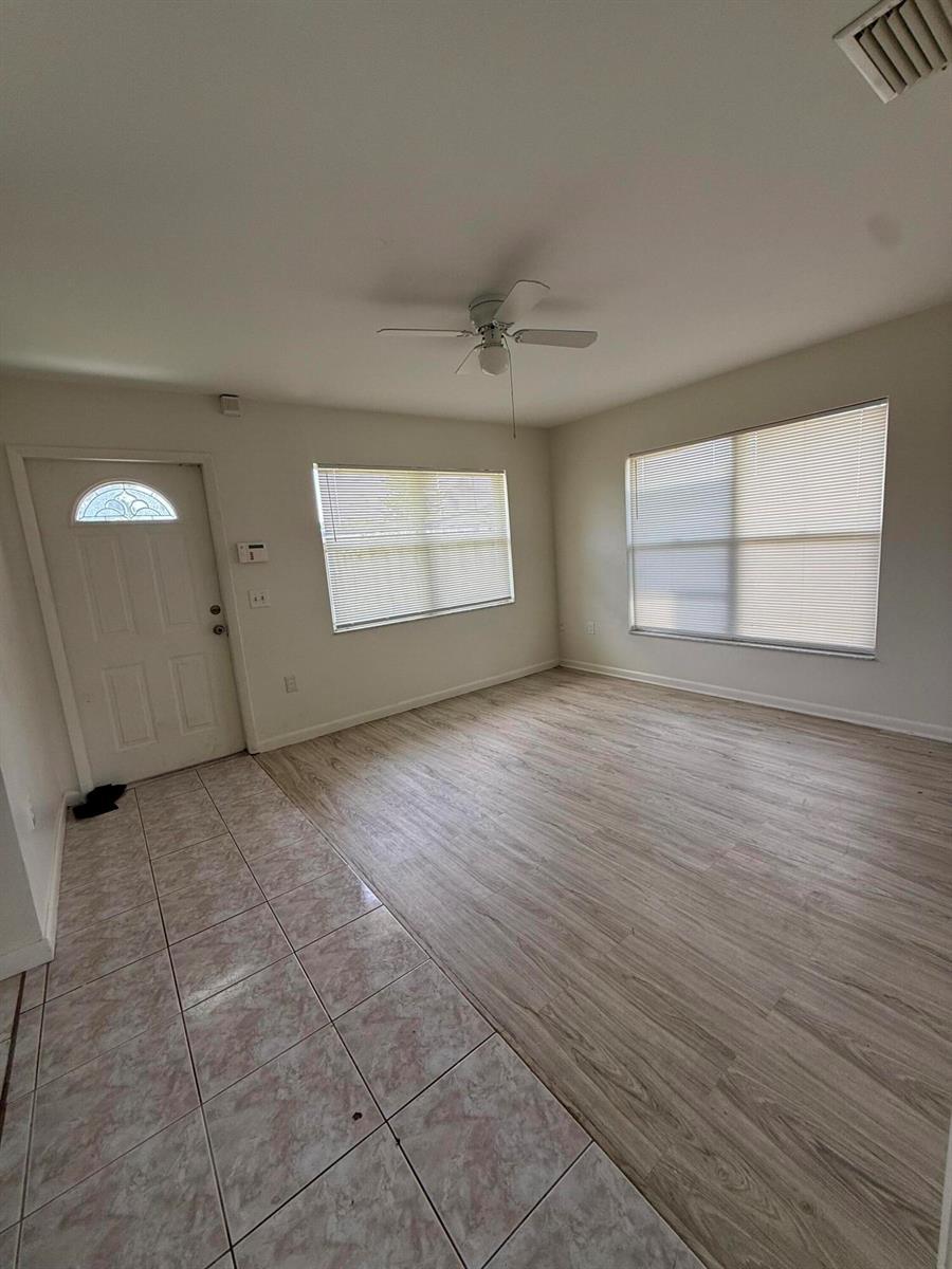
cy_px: 634
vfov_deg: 102.1
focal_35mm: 14
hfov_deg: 85.7
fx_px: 513
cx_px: 476
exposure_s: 1/99
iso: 80
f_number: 2.2
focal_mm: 2.22
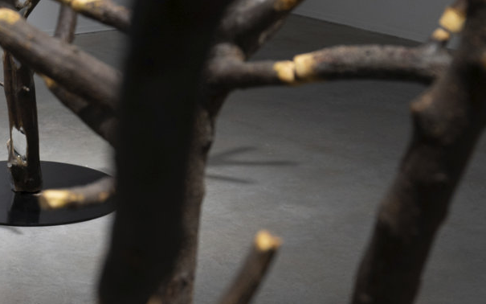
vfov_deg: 13.7
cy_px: 5
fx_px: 1245
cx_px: 52
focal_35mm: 94
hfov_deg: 21.6
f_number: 5
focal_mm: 31
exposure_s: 1/40
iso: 400
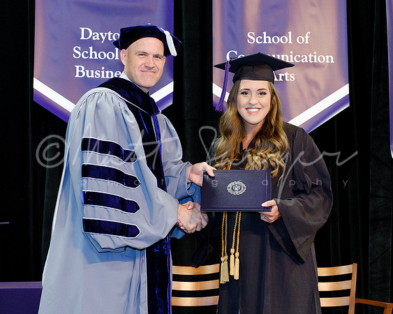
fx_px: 768
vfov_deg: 23.1
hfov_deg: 28.7
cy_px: 187
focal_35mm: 66
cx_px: 196
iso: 1600
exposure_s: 1/125
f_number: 4
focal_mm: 27.4
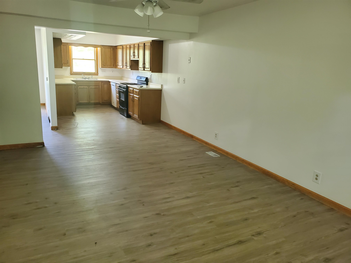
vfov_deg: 53.1
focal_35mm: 26
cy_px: 132
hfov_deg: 67.3
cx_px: 176
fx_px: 264
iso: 320
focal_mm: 4.3
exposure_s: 1/40
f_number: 2.4
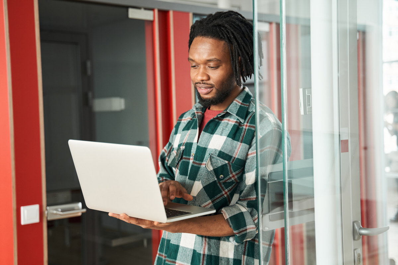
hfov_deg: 36.9
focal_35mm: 54
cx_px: 199
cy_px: 132
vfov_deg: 25.1
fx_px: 597
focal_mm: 54
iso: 640
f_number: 2.8
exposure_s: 1/160
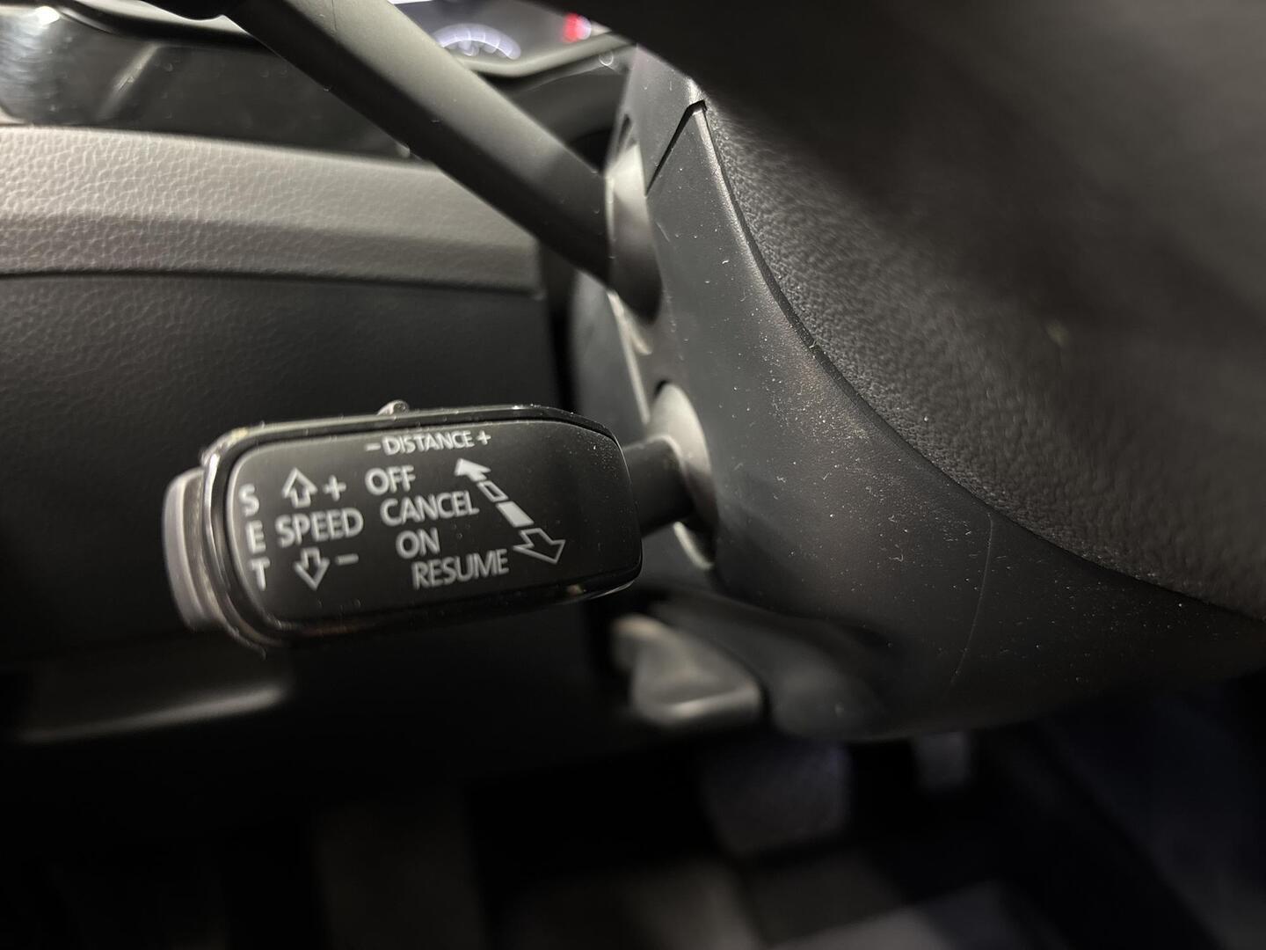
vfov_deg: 53.1
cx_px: 633
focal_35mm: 26
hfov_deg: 67.3
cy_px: 475
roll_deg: +8.7
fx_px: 951
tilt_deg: -17.7
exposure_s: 1/27
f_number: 1.6
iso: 1000
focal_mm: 5.96
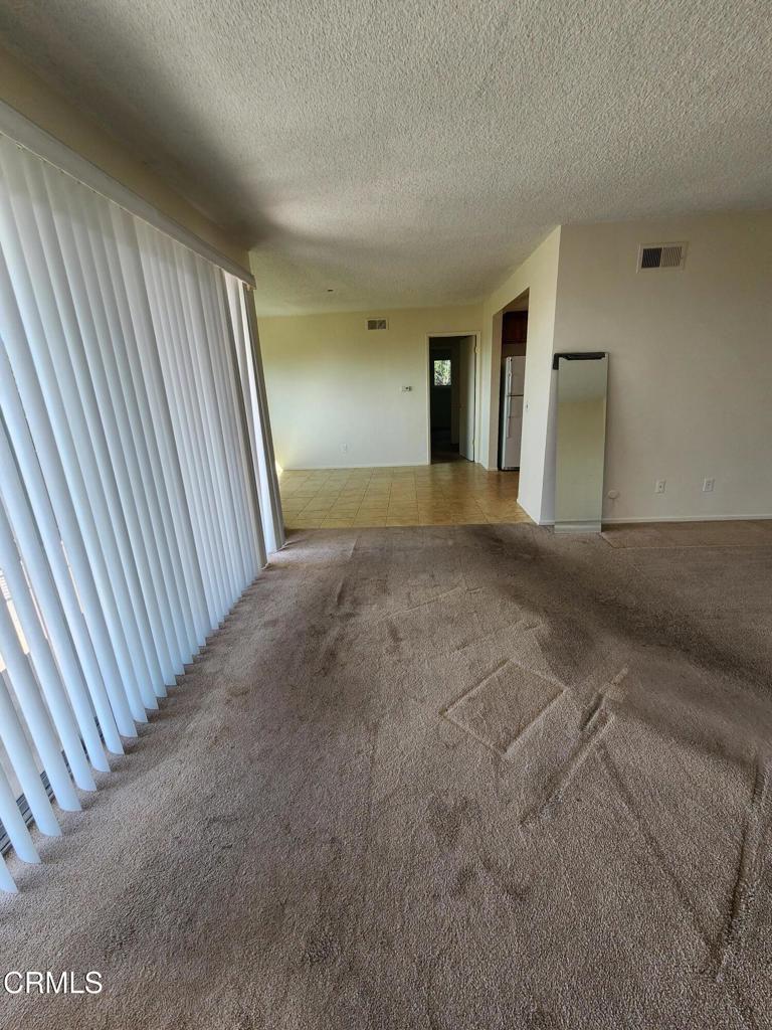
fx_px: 387
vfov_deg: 106.2
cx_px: 386
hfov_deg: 89.9
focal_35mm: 13
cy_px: 515
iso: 50
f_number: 2.2
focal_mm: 2.2
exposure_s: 1/120
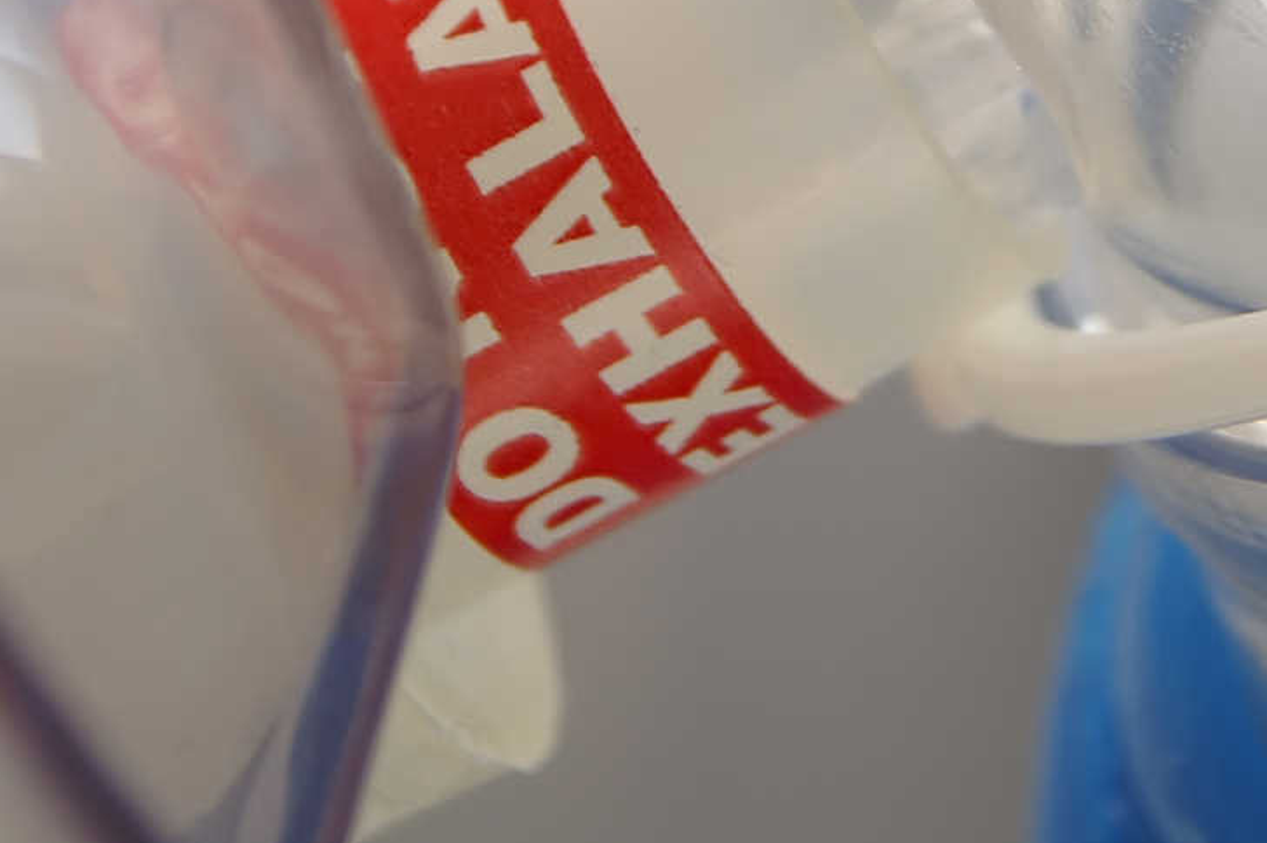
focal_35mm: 445
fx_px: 15647
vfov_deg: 3.1
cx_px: 835
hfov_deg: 4.6
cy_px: -528
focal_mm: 90
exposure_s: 1/60
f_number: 6.3
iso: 200
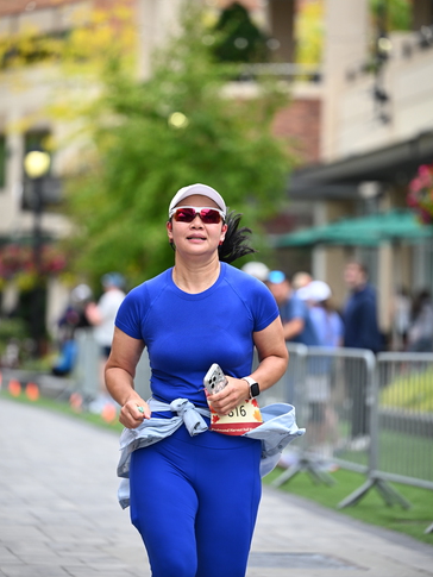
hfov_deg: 9.4
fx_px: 2634
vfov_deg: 12.5
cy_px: 251
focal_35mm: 158
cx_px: 216
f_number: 2.8
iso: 640
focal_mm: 145
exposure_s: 1/2000
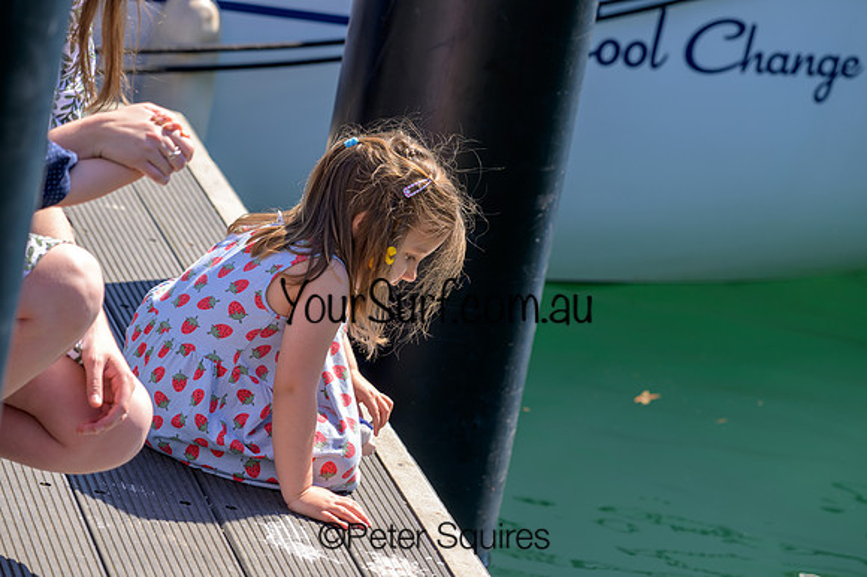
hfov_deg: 11.4
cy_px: 288
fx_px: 4332
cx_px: 434
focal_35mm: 180
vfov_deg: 7.6
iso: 64
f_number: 4
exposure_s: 1/250
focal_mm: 120
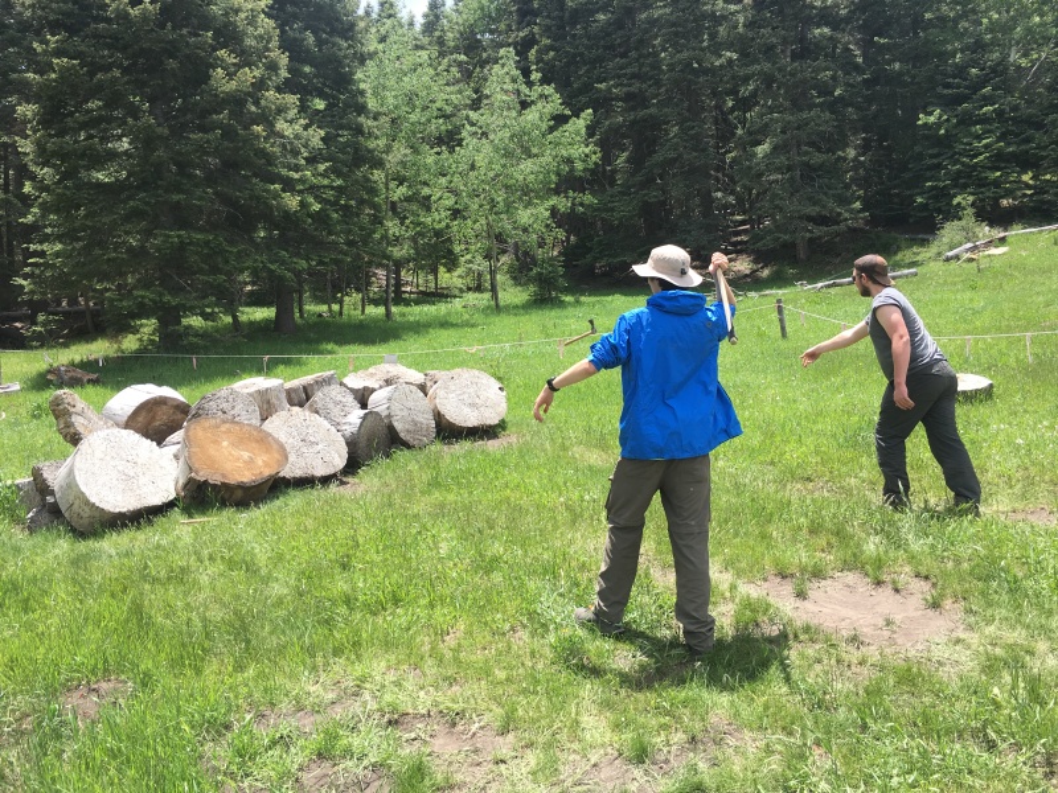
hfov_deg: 61.7
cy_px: 396
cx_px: 529
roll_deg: +1.5
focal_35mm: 29
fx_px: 886
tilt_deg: -1.9
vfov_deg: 48.2
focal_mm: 4.15
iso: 25
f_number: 2.2
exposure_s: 1/680
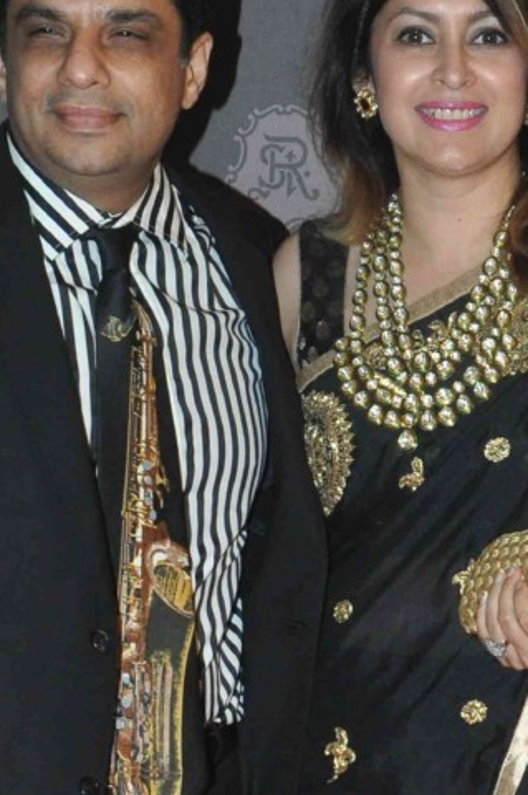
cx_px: 364
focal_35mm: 165
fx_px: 3628
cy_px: 843
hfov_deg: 8.3
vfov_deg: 12.3
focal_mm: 35
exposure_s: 1/160
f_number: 10
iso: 1000
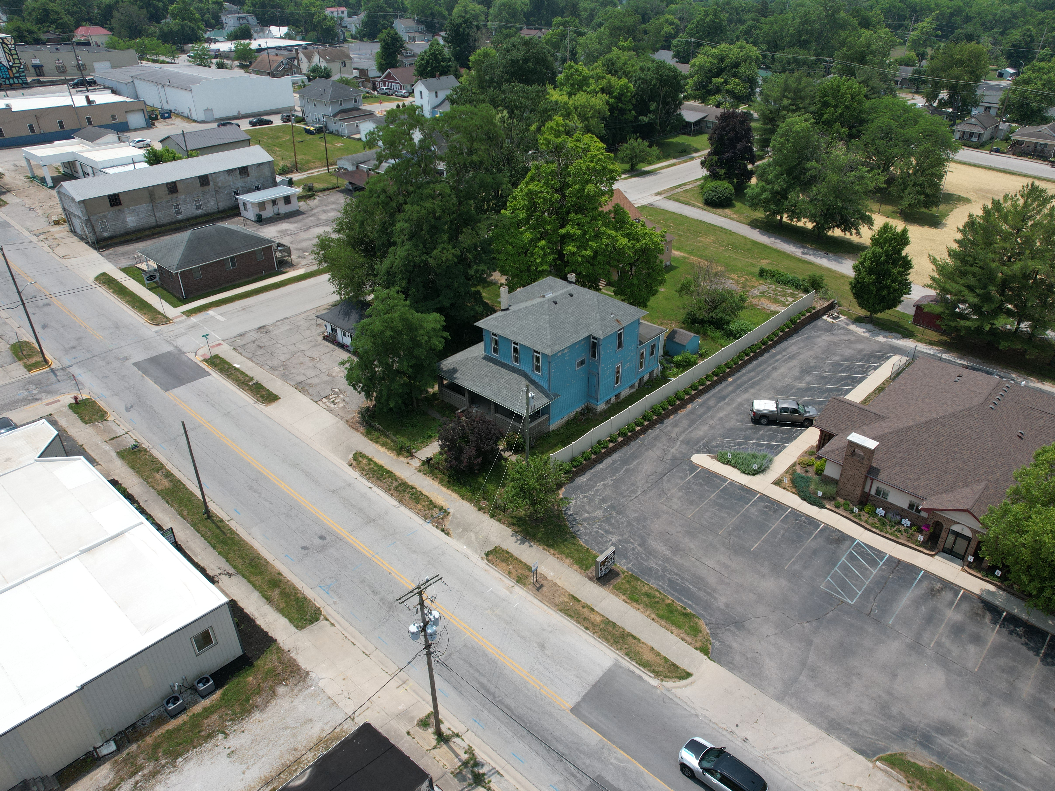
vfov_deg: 56.8
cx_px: 553
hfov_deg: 71.6
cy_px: 397
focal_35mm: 24
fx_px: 731
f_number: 2.8
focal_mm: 8.38
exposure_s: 1/2000
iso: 100
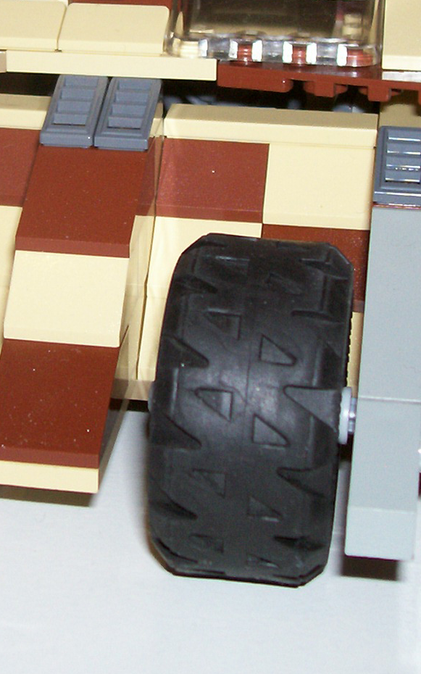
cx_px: 50
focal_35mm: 98
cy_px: 166
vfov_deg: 21.0
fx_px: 1800
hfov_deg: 13.2
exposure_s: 1/68.5
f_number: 2.9
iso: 80
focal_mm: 7
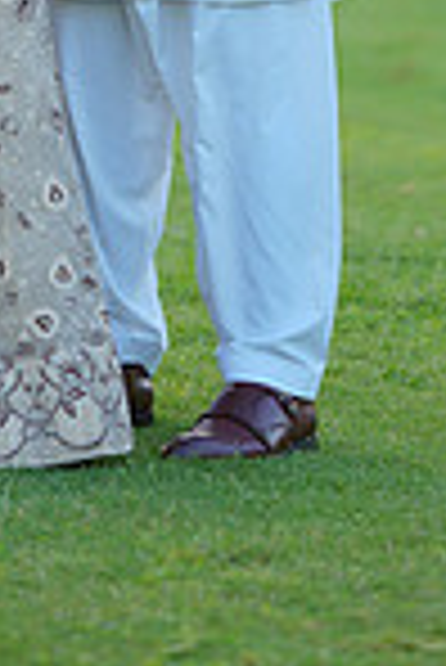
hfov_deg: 4.1
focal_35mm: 333
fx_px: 6173
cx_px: -11
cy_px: -608
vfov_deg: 6.0
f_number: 1.4
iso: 64
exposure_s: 1/500
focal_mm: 85
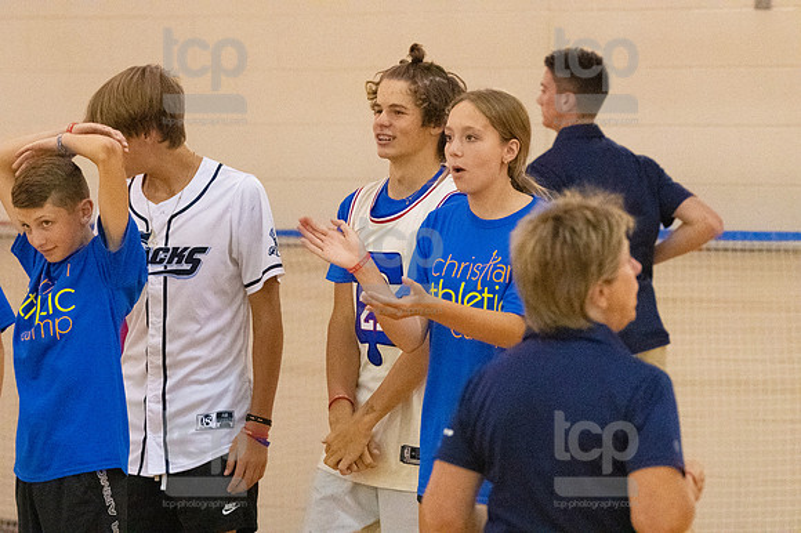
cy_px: 266
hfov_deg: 10.2
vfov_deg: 6.8
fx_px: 4492
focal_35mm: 202
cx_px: 400
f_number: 4
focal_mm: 135
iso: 10000
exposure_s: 1/800
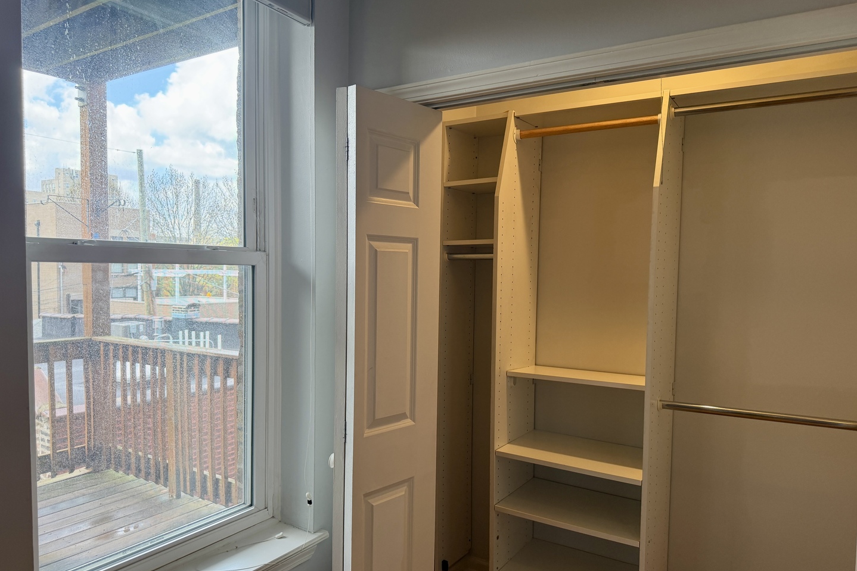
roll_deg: -0.4
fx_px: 595
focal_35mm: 25
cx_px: 428
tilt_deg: -4.0
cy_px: 301
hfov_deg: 71.5
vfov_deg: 51.3
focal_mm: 6.76
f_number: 1.78
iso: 125
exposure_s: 1/208
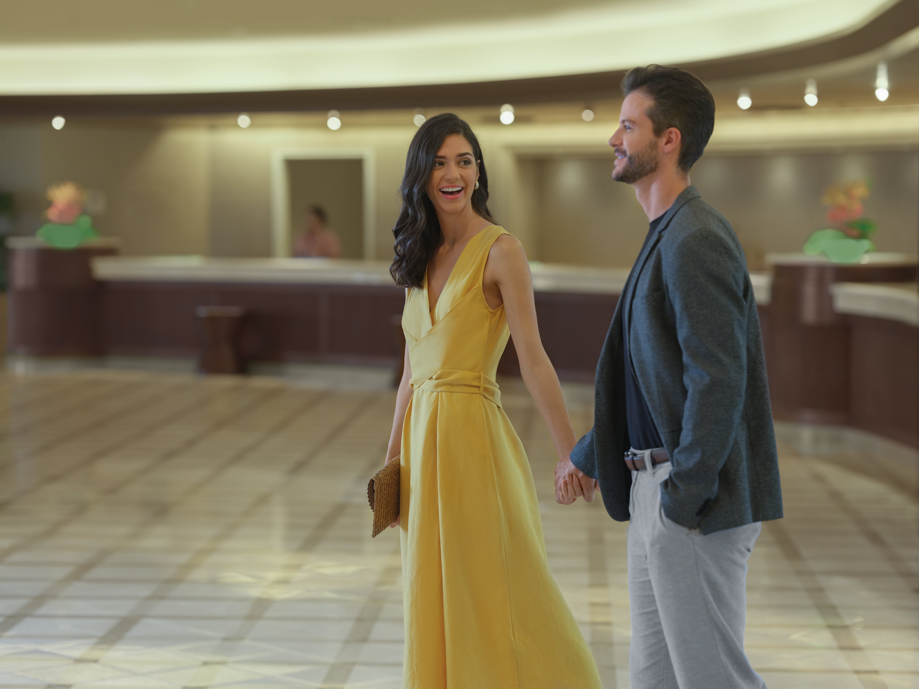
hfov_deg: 22.5
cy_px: 344
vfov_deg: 17.0
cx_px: 460
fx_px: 2310
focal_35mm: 87
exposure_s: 1/125
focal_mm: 110
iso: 1000
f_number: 2.8
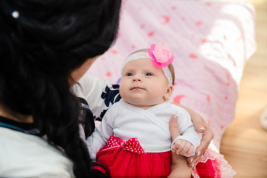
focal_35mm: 62
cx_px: 134
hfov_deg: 32.4
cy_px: 89
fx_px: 460
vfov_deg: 21.9
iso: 500
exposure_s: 1/250
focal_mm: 62
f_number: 3.5
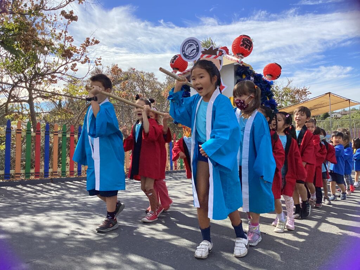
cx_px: 180
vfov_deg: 45.4
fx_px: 322
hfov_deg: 58.4
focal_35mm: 31
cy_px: 135
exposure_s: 1/776
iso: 25
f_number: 2.4
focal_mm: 3.3
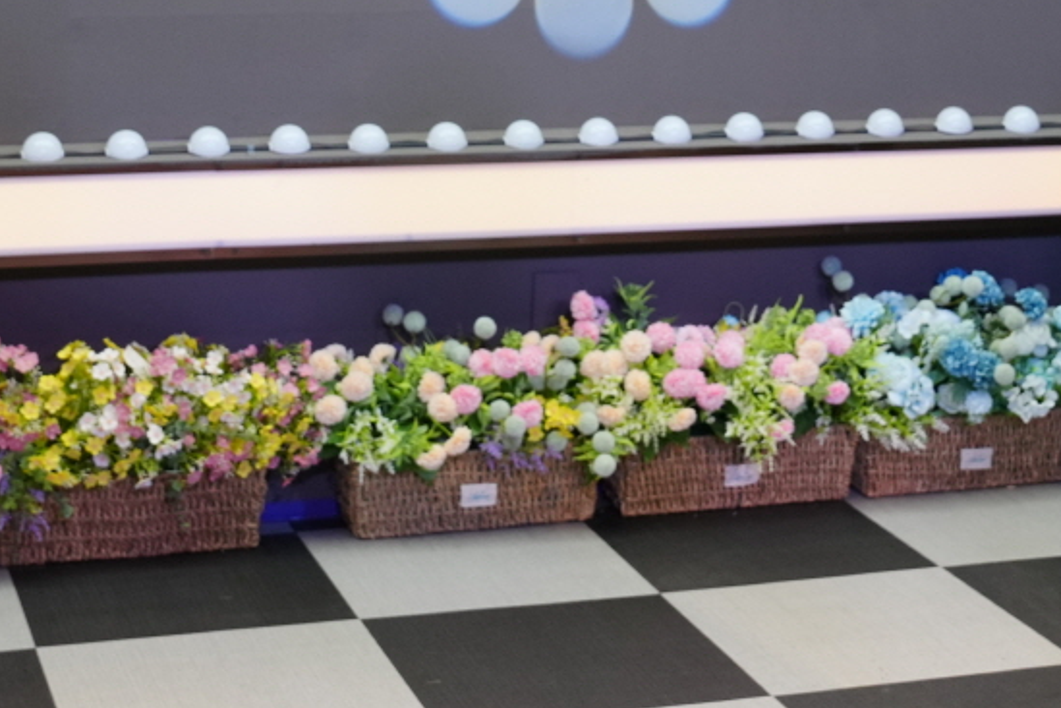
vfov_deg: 13.9
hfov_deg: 21.4
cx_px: 649
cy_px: -182
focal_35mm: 95
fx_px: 2800
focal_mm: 29
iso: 640
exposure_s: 1/160
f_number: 5.6
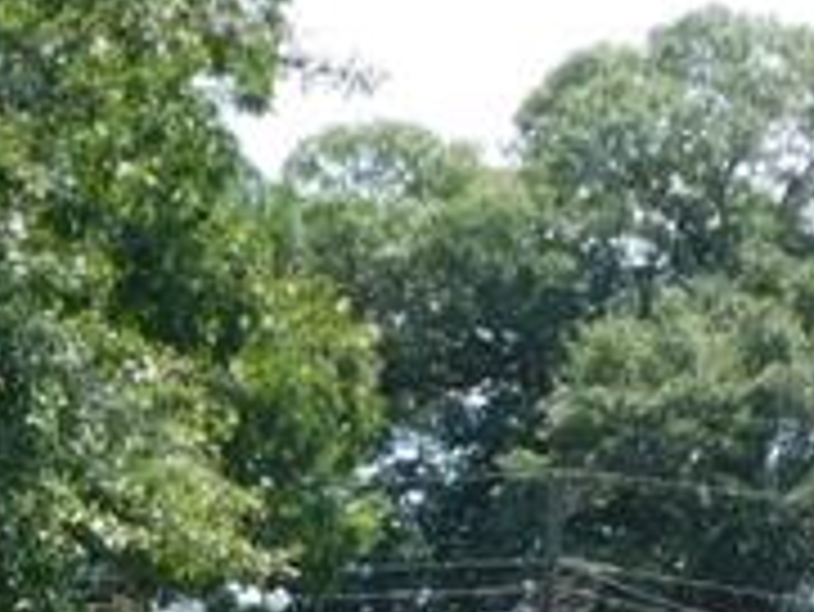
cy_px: 1318
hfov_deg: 11.4
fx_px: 4000
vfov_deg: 8.2
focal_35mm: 170
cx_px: -202
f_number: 3.2
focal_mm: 5.3
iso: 125
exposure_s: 1/640
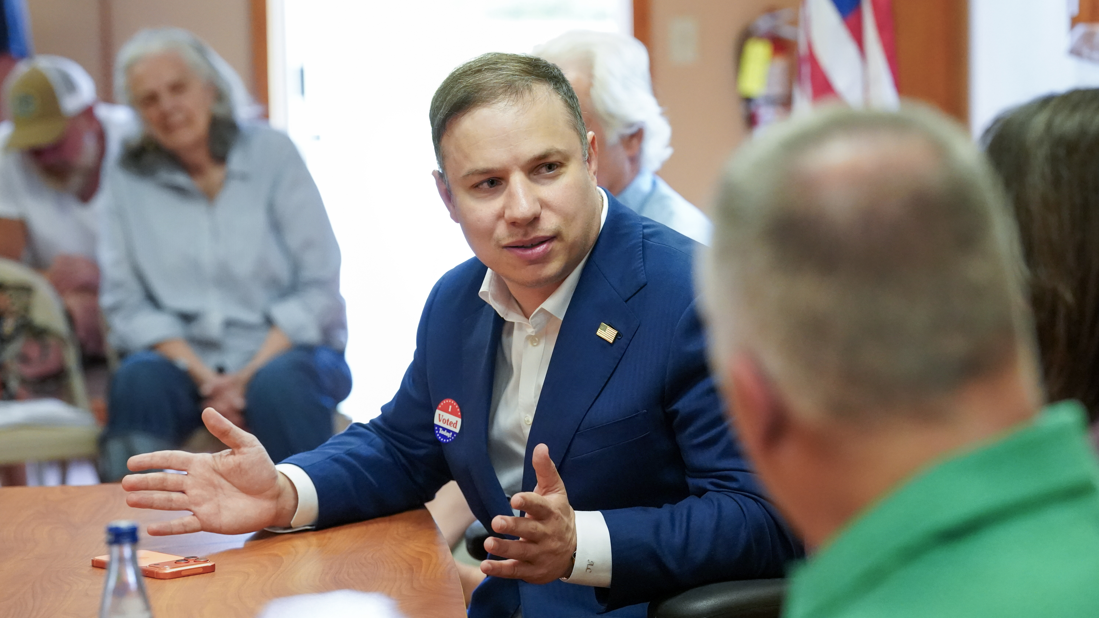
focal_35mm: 129
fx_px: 3759
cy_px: 264
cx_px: 550
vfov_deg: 9.4
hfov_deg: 16.6
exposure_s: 1/500
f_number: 4.5
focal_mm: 123
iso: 8000
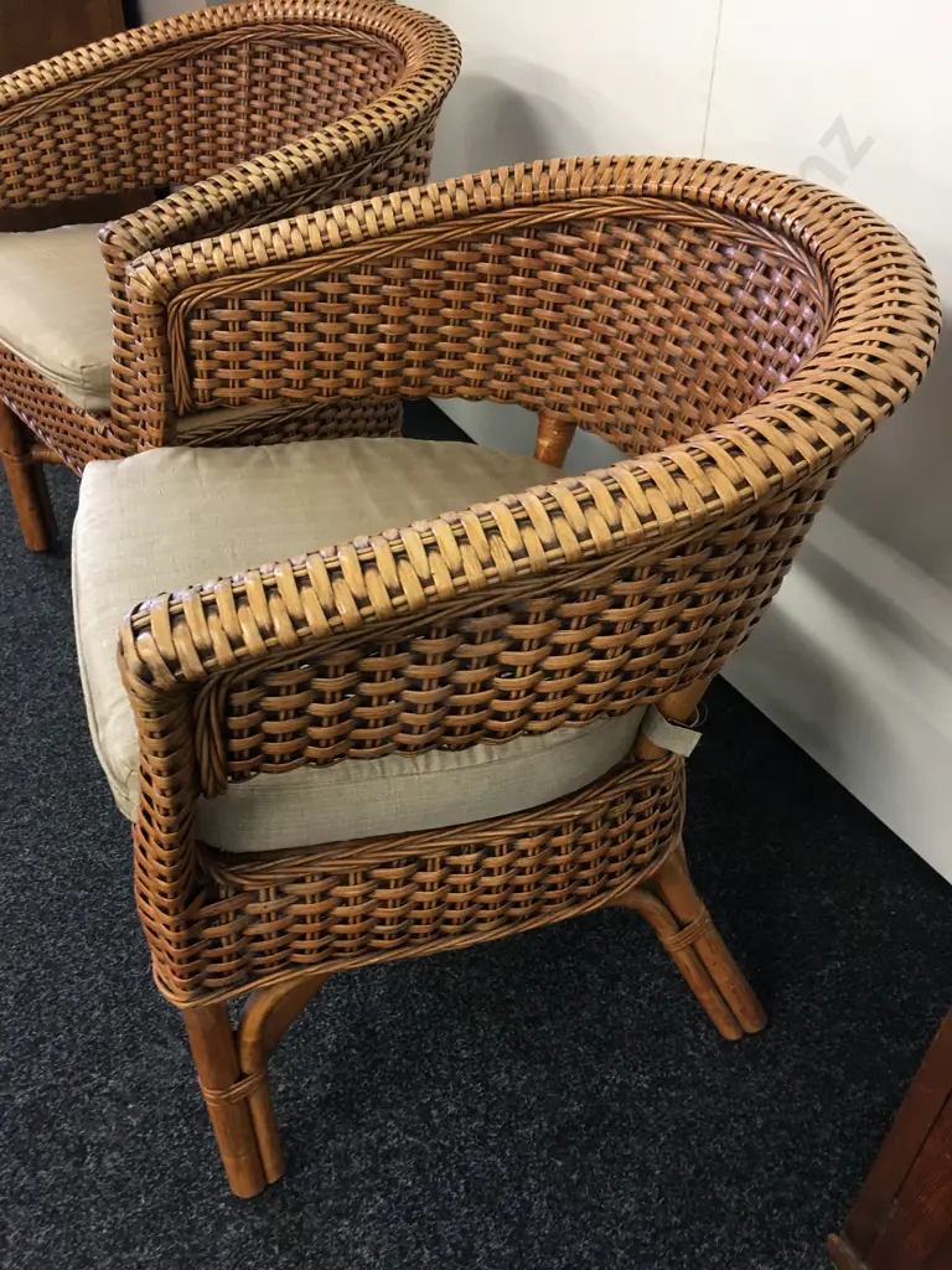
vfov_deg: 61.7
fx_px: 1063
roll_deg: +0.0
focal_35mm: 29
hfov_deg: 48.2
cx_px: 476
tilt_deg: -38.3
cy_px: 635
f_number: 2.2
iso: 64
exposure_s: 1/17
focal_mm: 4.15
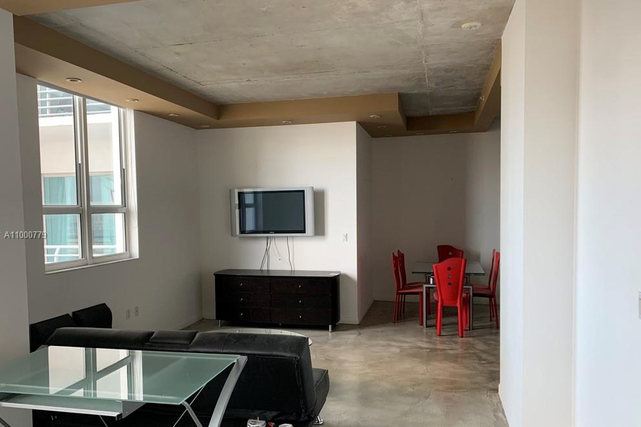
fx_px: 498
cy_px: 235
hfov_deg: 65.5
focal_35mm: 28
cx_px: 310
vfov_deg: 46.3
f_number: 1.8
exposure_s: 1/73
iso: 100
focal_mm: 4.25
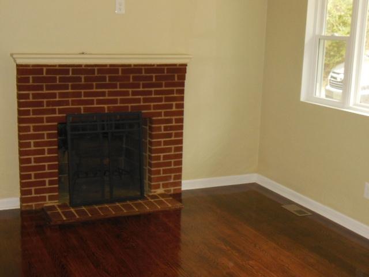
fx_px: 533
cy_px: 138
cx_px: 184
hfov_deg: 38.2
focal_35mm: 50
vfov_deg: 29.1
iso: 500
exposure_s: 1/60
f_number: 4
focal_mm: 8.9
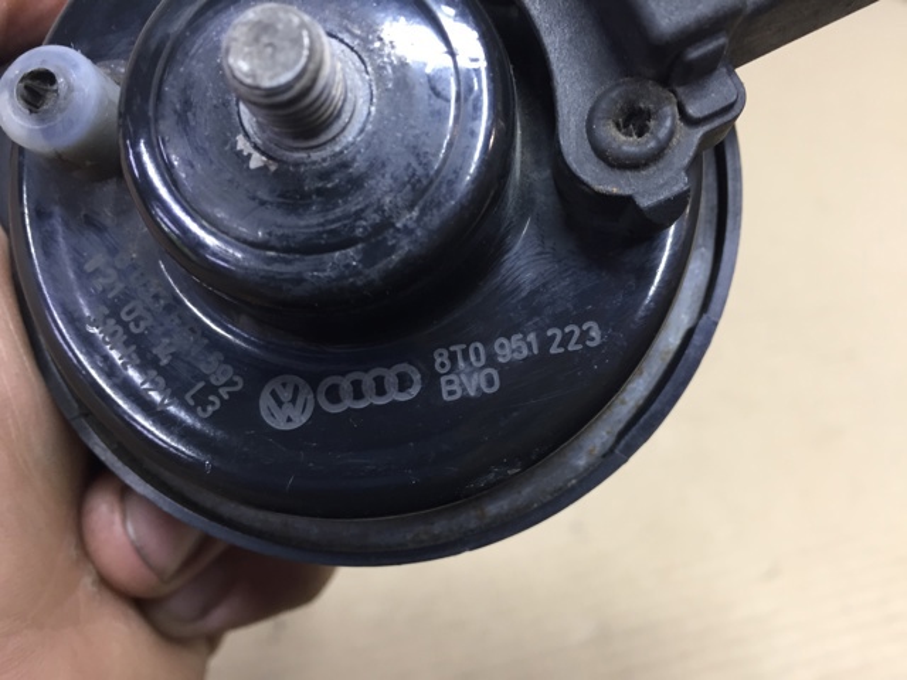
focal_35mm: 29
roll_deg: +9.1
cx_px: 454
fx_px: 760
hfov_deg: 61.7
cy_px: 340
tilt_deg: -37.2
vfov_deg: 48.2
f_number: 2.2
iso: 125
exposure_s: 1/33
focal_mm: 4.15
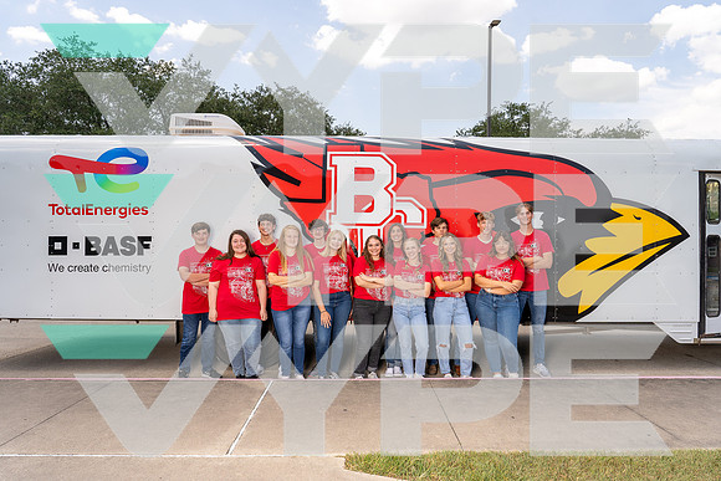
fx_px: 481
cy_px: 240
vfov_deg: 53.2
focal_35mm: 24
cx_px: 360
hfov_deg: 73.7
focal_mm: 24
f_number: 8
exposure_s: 1/250
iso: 160
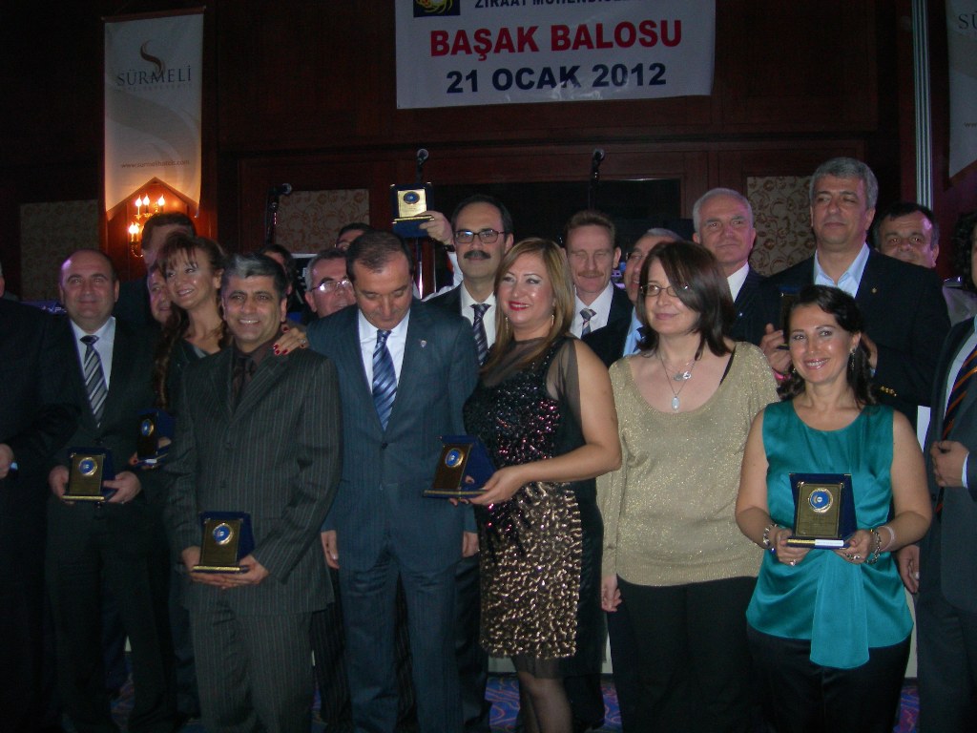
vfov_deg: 37.7
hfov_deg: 49.0
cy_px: 366
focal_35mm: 38
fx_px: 1073
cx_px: 488
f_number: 2.8
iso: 200
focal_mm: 7.8
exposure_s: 1/60.1
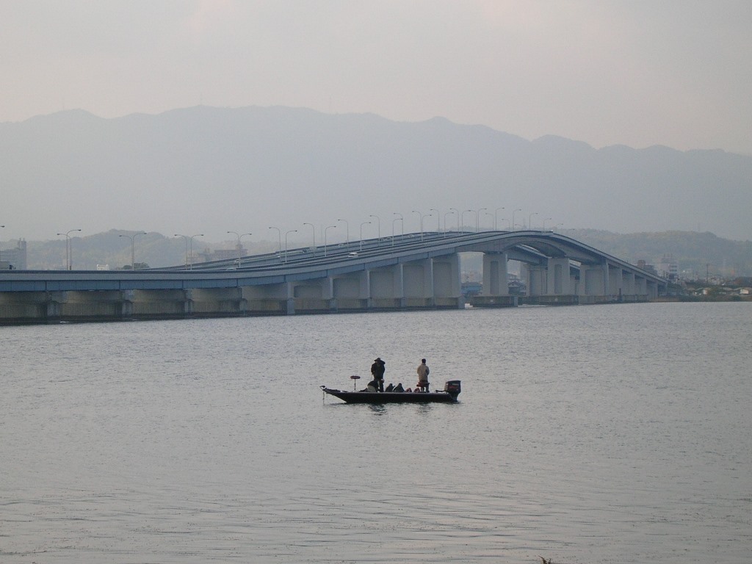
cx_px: 376
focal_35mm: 105
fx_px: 2281
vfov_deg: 14.1
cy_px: 282
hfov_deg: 18.7
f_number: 4.9
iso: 50
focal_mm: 17.4
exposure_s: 1/301
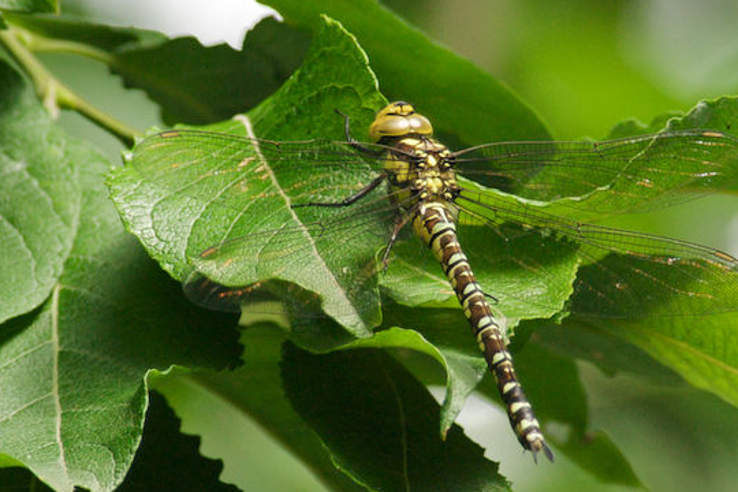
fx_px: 20396
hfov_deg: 2.1
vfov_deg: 1.4
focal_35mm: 995
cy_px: 264
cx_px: 385
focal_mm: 560
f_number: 6.3
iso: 800
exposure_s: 1/320
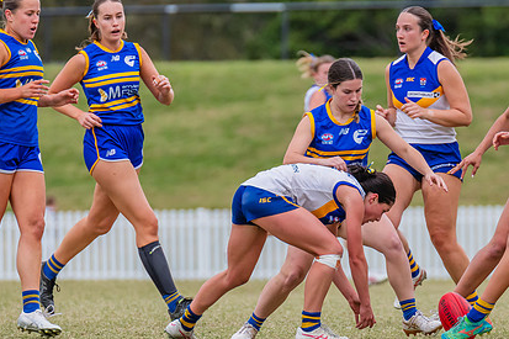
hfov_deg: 2.7
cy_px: 247
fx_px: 10896
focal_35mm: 771
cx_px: 363
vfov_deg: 1.8
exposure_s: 1/1250
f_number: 6.3
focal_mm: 420
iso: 800
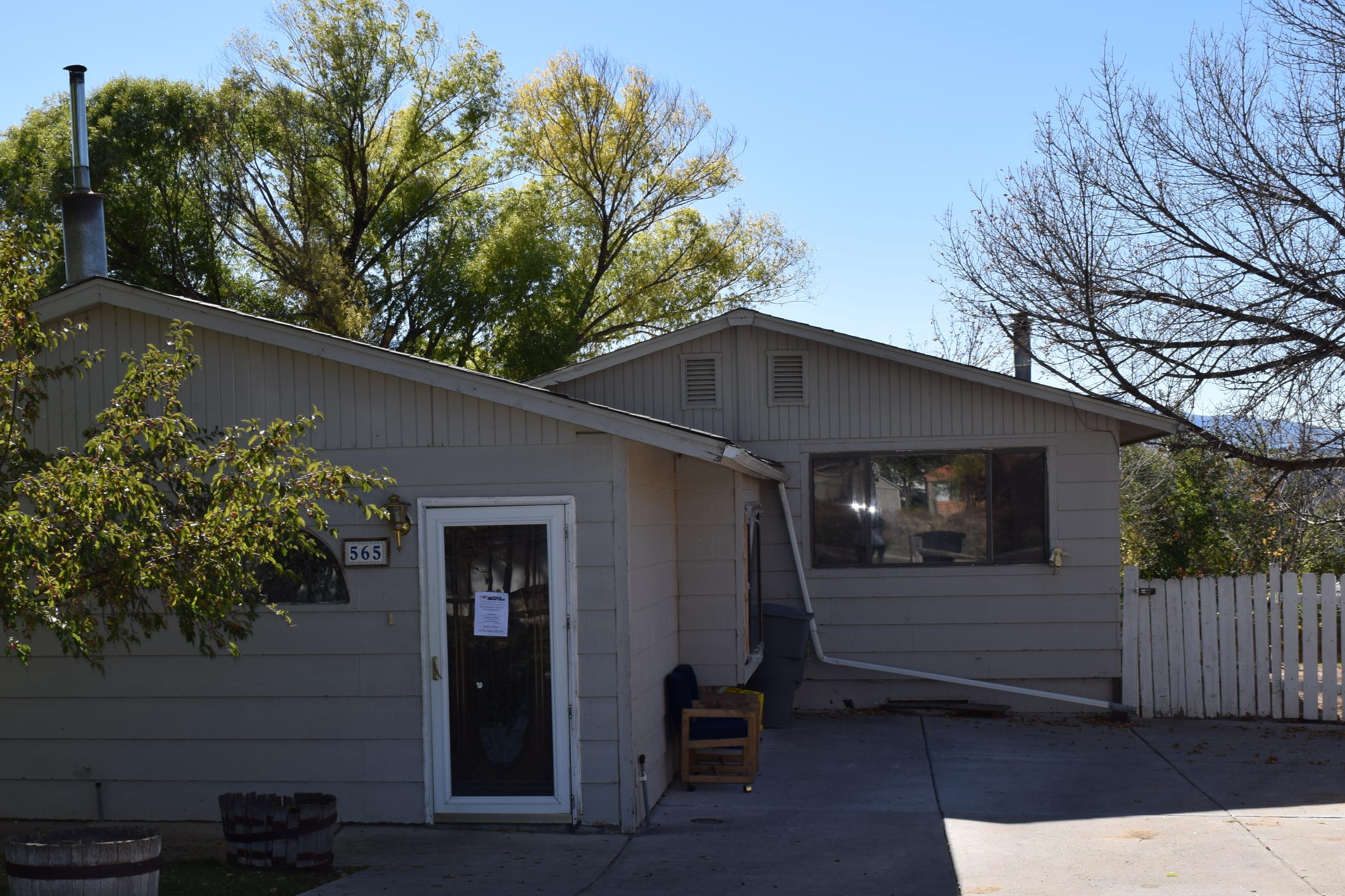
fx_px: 1820
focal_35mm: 49
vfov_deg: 27.5
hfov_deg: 40.4
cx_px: 555
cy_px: 585
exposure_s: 1/200
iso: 100
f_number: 9
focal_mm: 23
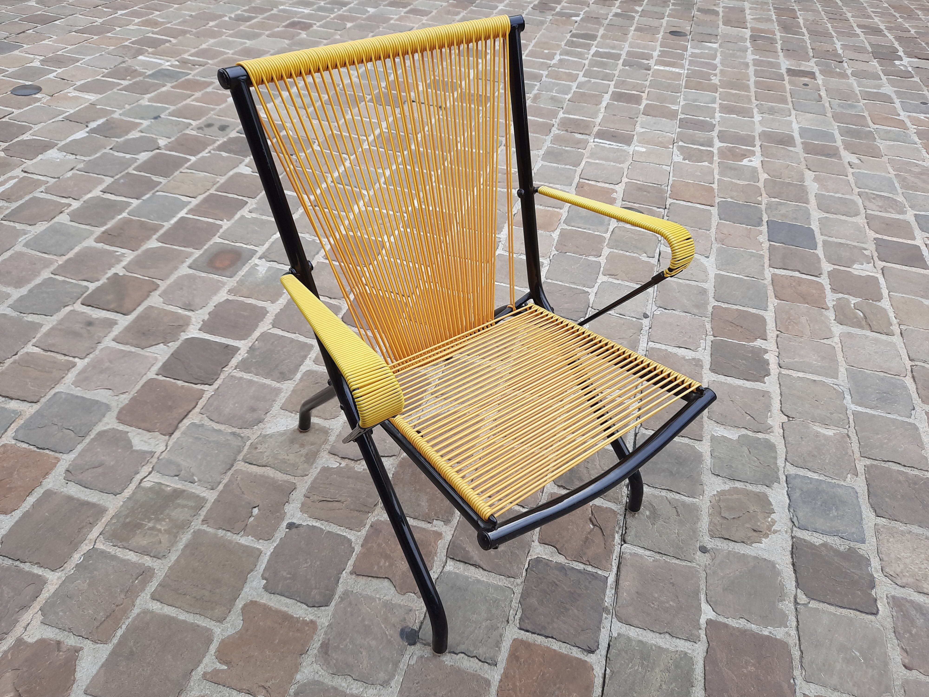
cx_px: 464
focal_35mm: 25
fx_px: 671
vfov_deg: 54.9
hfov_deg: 69.4
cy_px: 348
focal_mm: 4.6
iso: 32
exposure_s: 1/233
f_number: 2
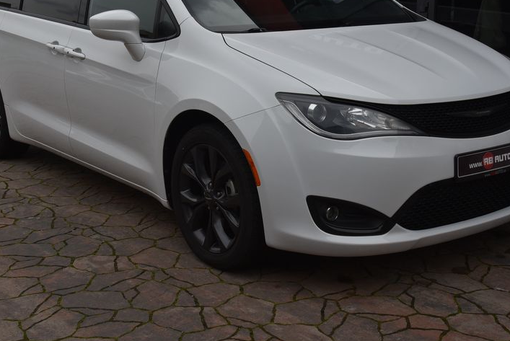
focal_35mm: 55
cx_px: 263
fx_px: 780
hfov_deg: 36.2
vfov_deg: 24.5
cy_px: 99
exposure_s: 1/500
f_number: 11
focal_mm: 38
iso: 500
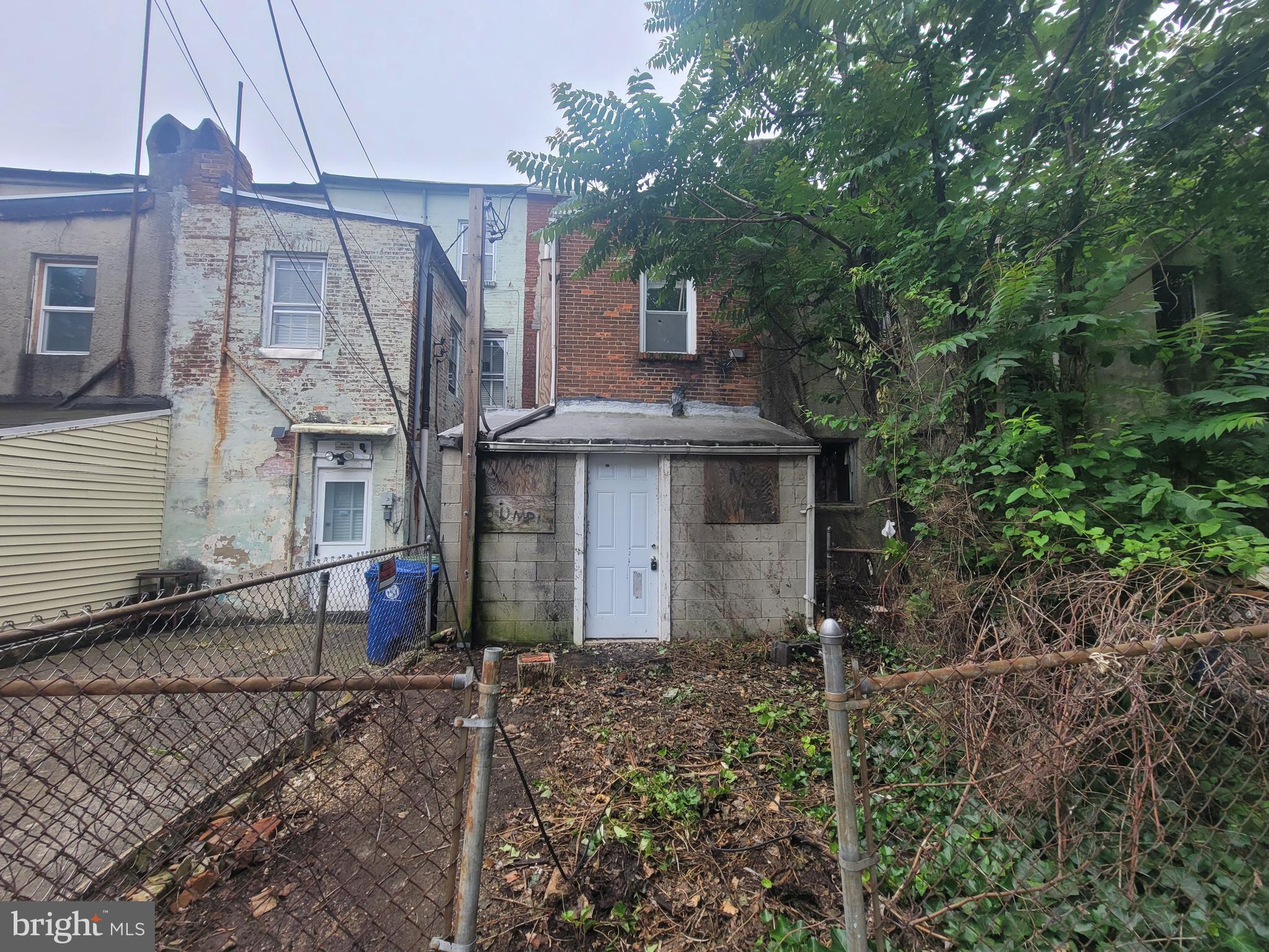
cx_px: 634
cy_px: 476
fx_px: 477
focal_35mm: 13
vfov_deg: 89.9
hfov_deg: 106.2
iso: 64
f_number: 2.2
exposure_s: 1/235
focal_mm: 2.2
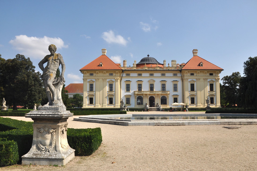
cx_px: 128
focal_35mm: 30
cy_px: 86
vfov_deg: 43.5
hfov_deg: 62.0
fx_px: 214
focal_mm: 20
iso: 250
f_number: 13
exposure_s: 1/160
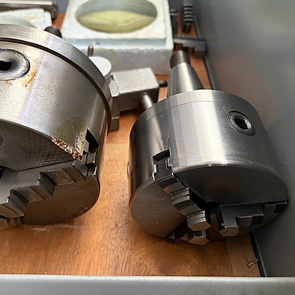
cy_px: 146
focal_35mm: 31
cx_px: 114
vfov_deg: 52.5
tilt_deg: -49.1
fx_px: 299
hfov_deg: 52.1
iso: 500
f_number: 1.6
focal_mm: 5.96
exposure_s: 1/53
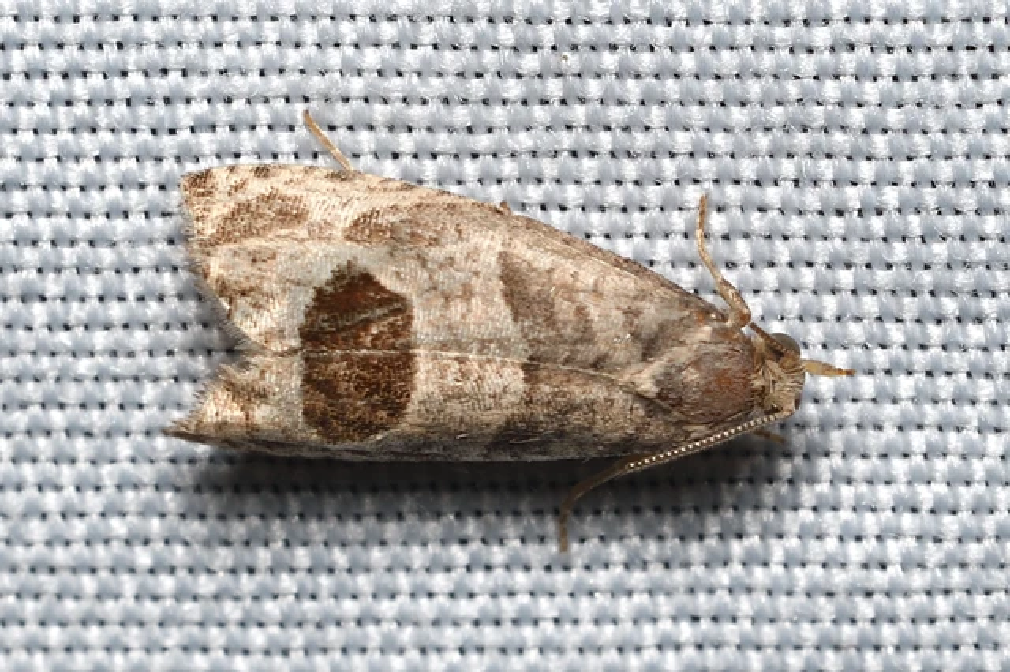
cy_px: 336
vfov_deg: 6.1
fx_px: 6309
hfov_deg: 9.2
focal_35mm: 225
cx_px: 505
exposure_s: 1/250
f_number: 10
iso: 100
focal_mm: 150
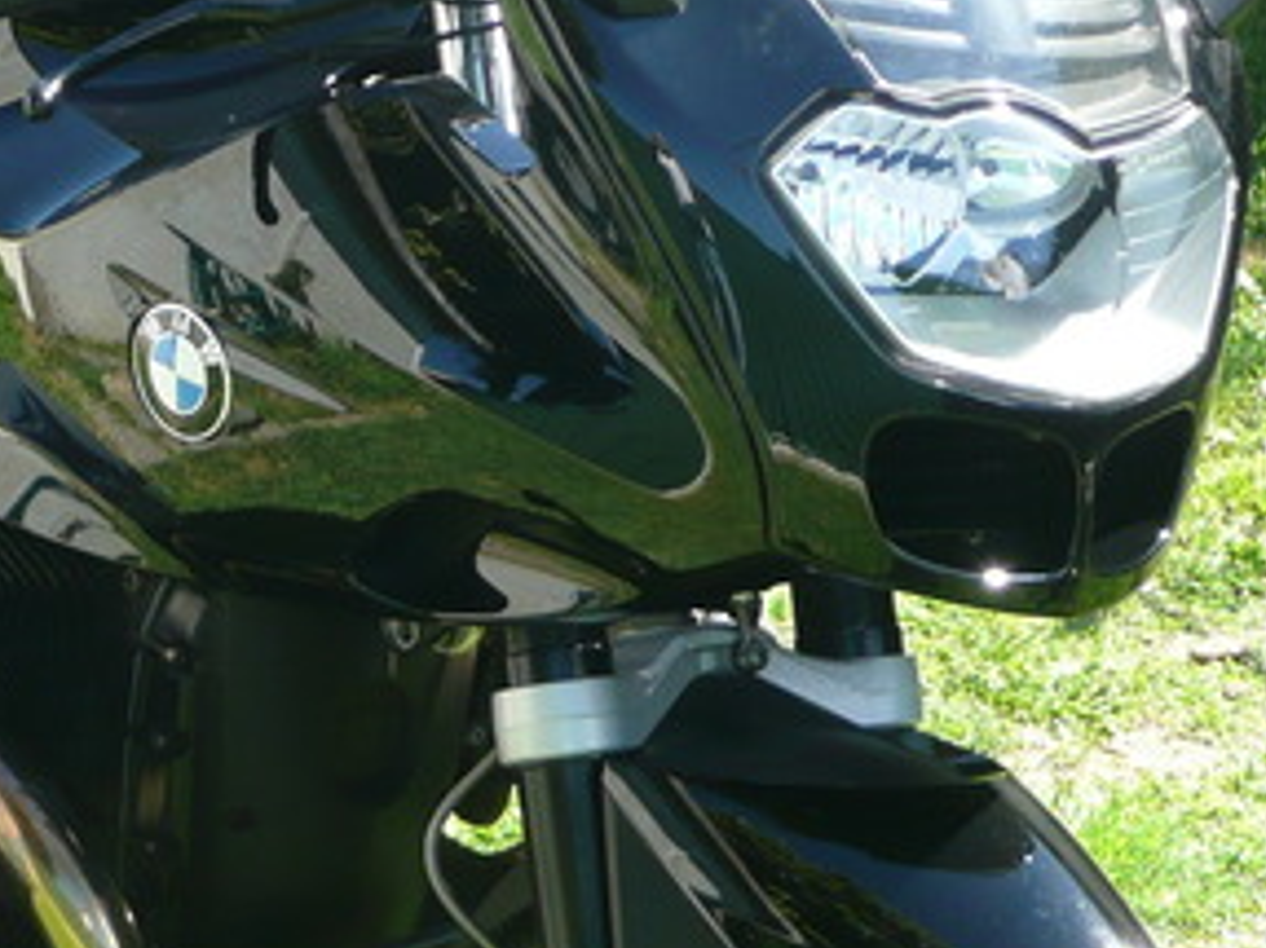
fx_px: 4387
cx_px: 406
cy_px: 608
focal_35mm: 120
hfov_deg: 16.4
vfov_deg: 12.3
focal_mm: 7
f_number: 4
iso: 100
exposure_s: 1/125
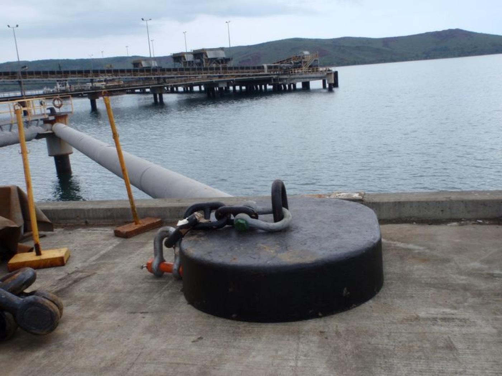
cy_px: 188
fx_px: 522
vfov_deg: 39.7
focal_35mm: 36
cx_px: 251
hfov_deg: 51.4
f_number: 6.3
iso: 64
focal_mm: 6.53
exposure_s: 1/160
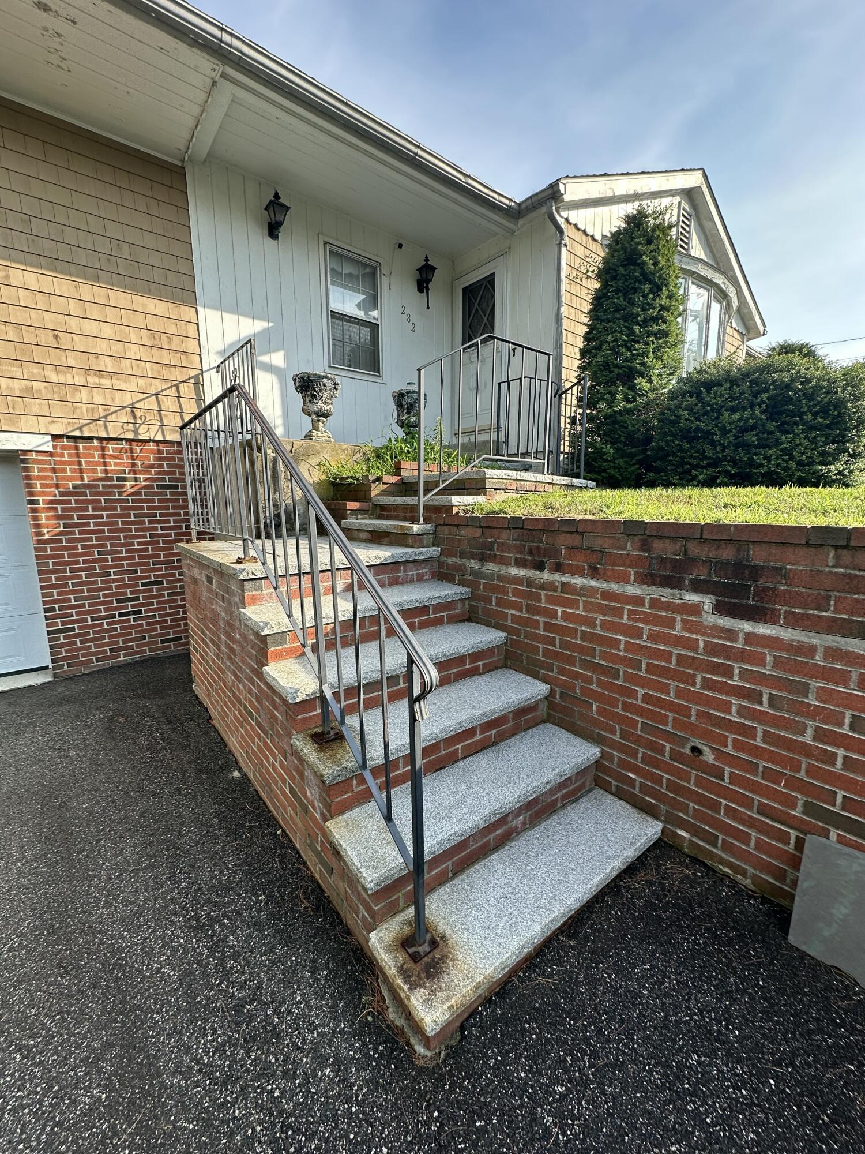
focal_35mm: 14
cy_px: 577
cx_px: 432
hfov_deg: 85.7
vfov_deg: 102.1
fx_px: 466
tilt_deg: -9.1
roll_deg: -0.6
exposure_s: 1/373
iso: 40
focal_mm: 2.22
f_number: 2.2
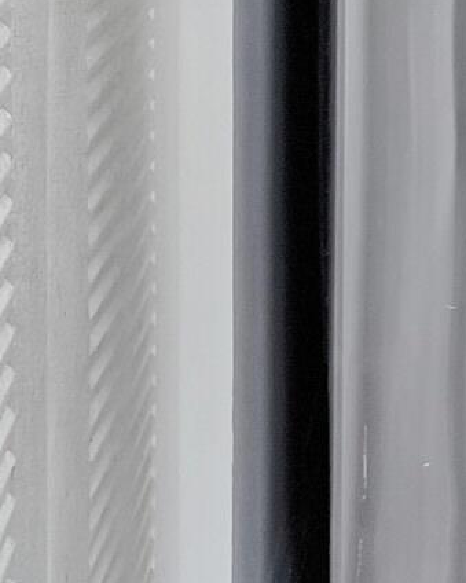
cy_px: -424
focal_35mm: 83
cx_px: 1553
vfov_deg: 18.6
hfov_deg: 10.1
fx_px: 1431
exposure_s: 1/15
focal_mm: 10
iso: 3600
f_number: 8
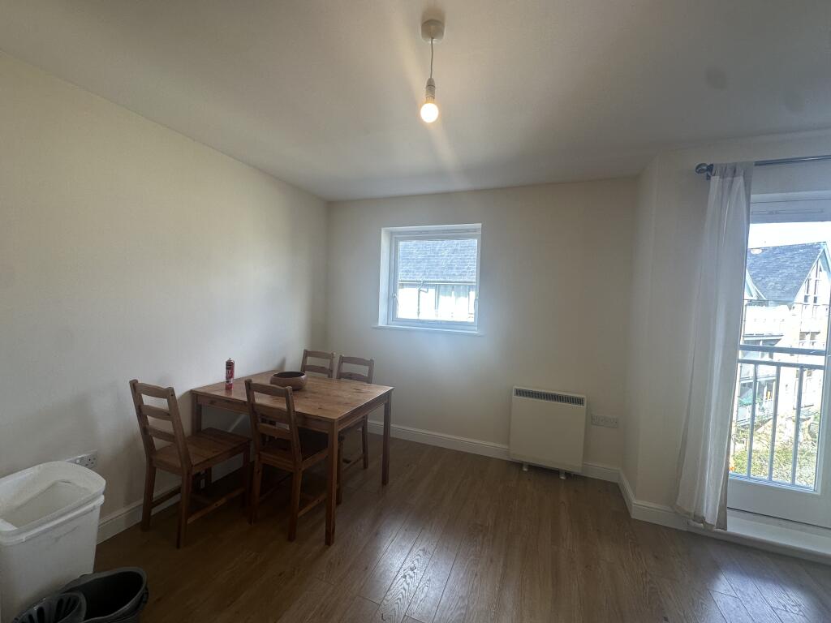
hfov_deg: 102.1
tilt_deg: -3.1
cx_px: 416
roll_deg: -2.6
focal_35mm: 14
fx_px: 336
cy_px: 312
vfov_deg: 85.7
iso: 50
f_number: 2.2
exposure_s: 1/100
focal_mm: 2.22
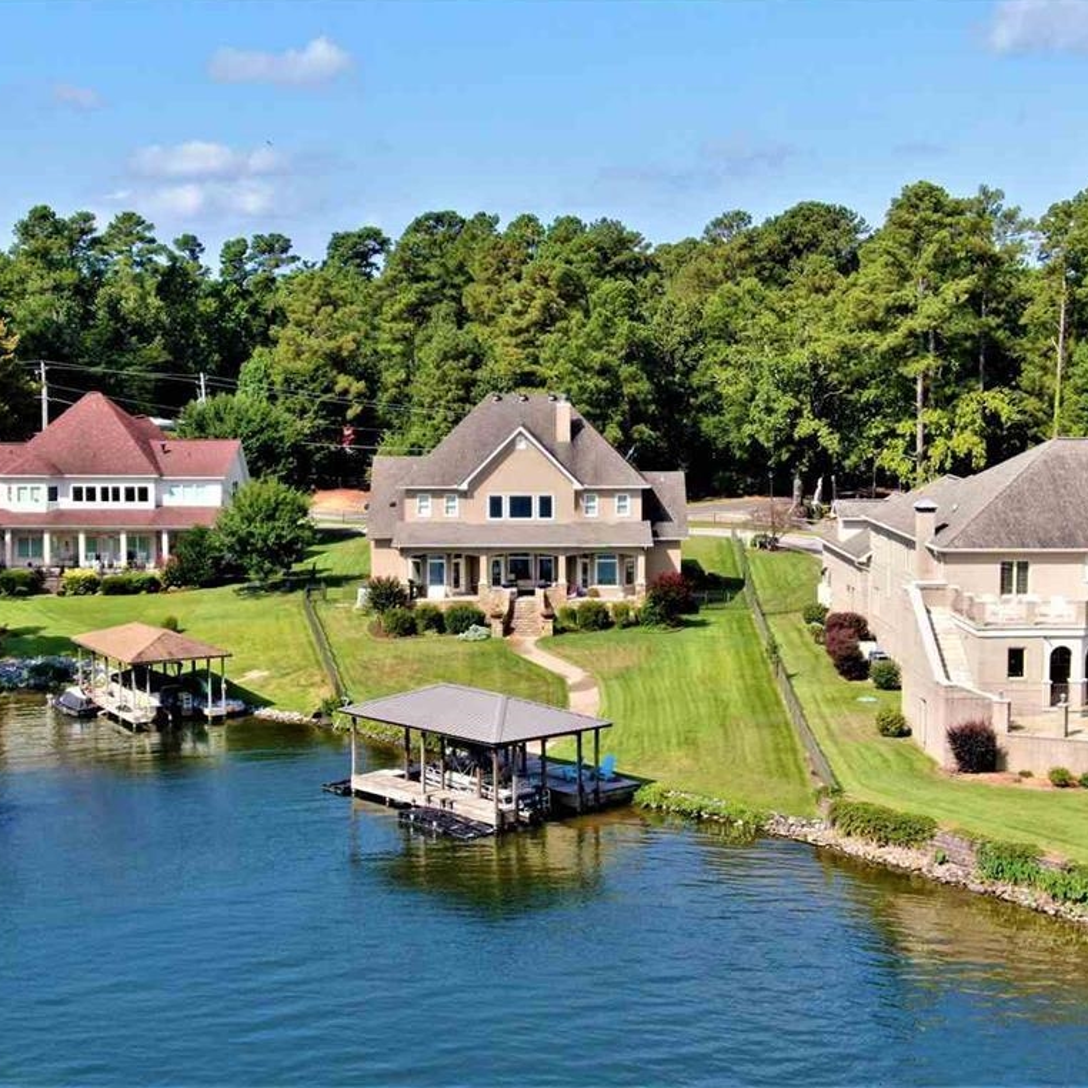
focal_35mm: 57
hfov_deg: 30.0
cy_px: 541
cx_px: 548
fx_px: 2027
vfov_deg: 30.0
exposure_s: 1/500
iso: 100
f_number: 3.8
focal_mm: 8.6
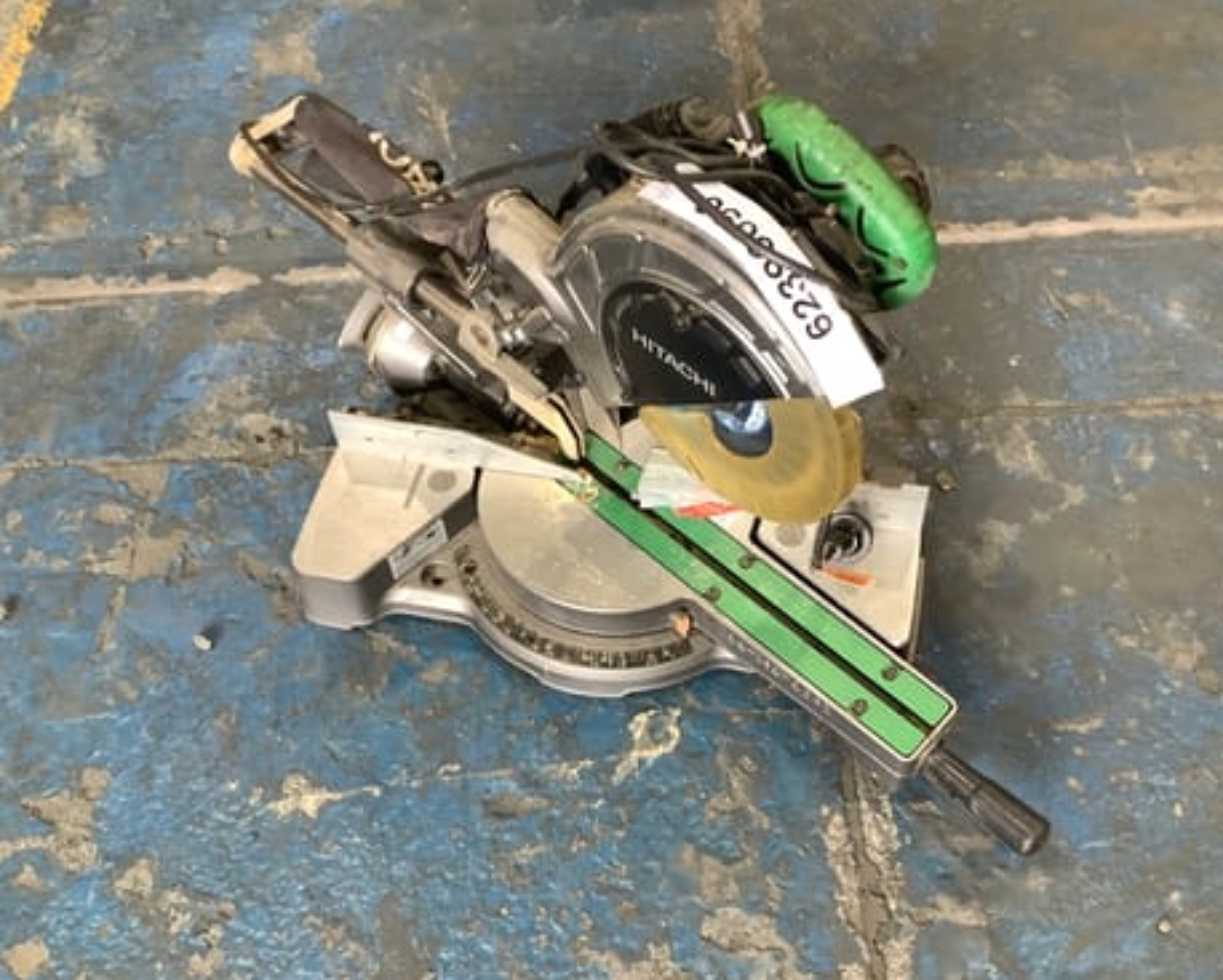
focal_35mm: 33
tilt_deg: -53.5
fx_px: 1195
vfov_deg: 44.6
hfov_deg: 54.2
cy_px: 490
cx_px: 625
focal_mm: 3.3
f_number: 2.4
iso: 200
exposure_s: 1/50
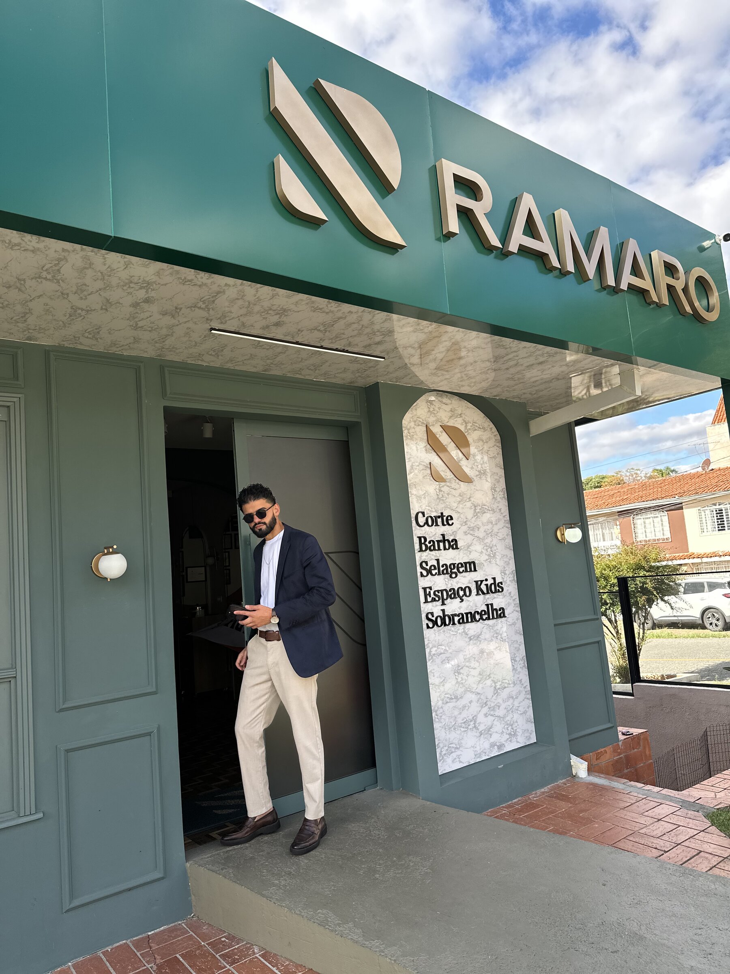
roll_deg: +3.8
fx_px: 675
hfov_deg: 56.8
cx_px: 365
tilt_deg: +6.9
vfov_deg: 71.6
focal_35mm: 24
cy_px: 487
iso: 80
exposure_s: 1/1339
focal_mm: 6.86
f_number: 1.78
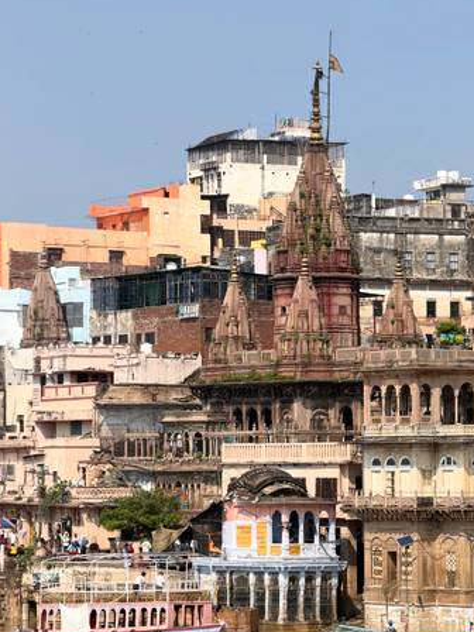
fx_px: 2611
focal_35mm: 143
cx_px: 327
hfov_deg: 10.4
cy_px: 374
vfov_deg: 13.8
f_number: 2.8
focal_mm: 16.89
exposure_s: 1/789
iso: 20
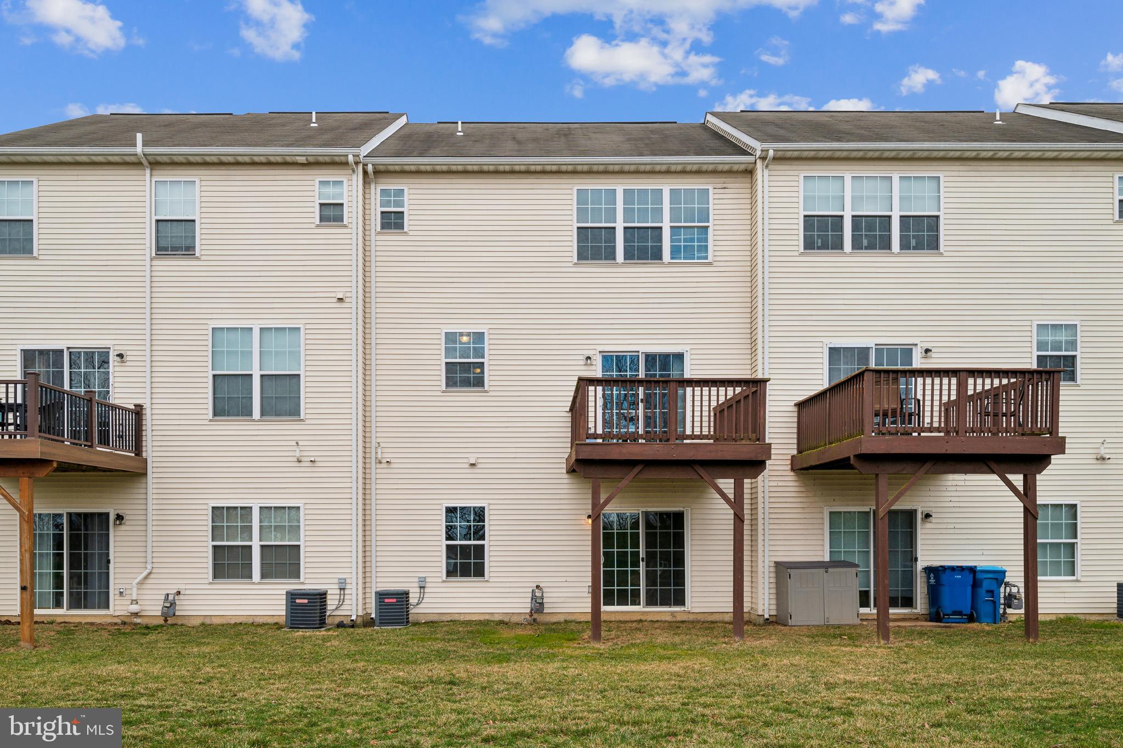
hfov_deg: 70.5
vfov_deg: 50.4
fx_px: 795
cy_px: 374
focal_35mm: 26
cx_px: 562
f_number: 11
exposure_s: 1/125
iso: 125
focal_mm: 25.5
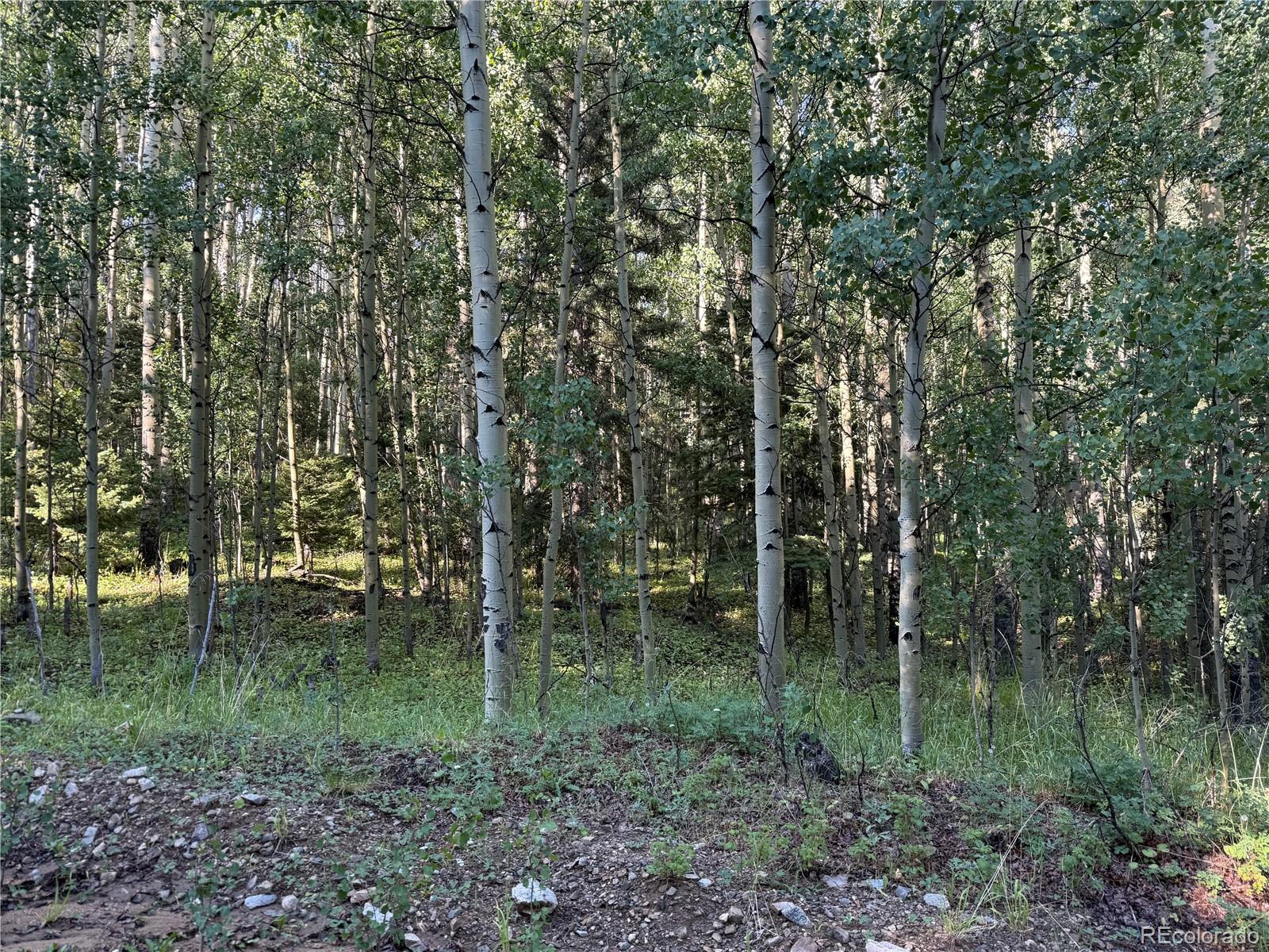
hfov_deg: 71.6
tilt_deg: +4.8
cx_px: 634
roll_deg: +1.8
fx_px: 880
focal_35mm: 24
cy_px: 476
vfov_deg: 56.8
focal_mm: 6.76
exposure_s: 1/121
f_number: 1.78
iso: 80
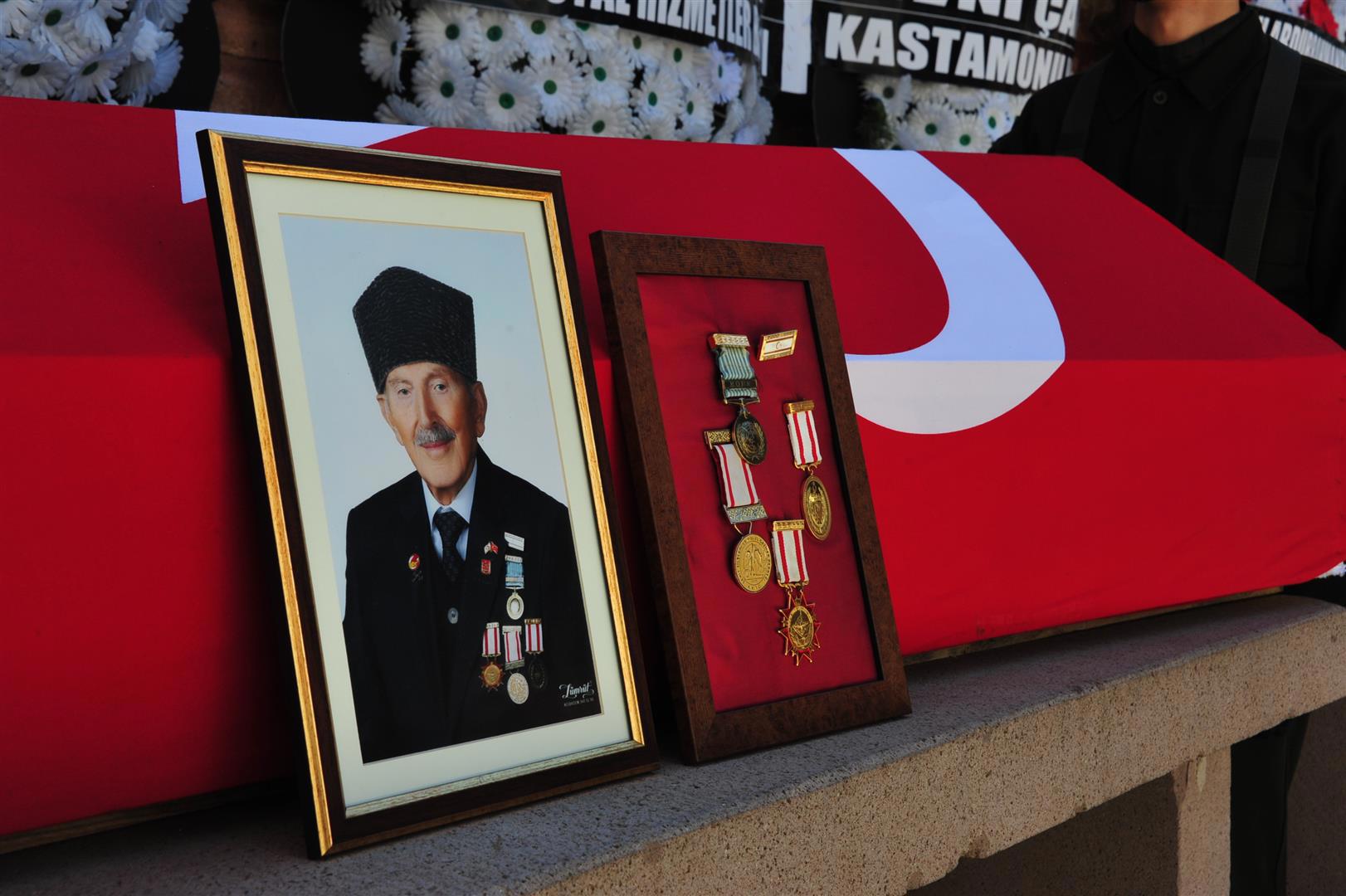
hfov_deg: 35.7
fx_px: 2093
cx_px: 673
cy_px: 448
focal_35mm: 56
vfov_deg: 24.2
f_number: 9
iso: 800
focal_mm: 56
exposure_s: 1/320
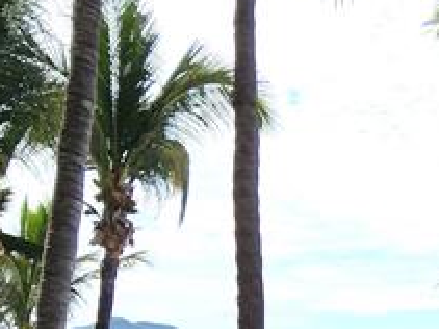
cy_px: 466
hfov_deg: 23.5
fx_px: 799
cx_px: 687
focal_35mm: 63
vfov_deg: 20.5
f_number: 2.2
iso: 50
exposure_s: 1/3009
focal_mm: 2.2
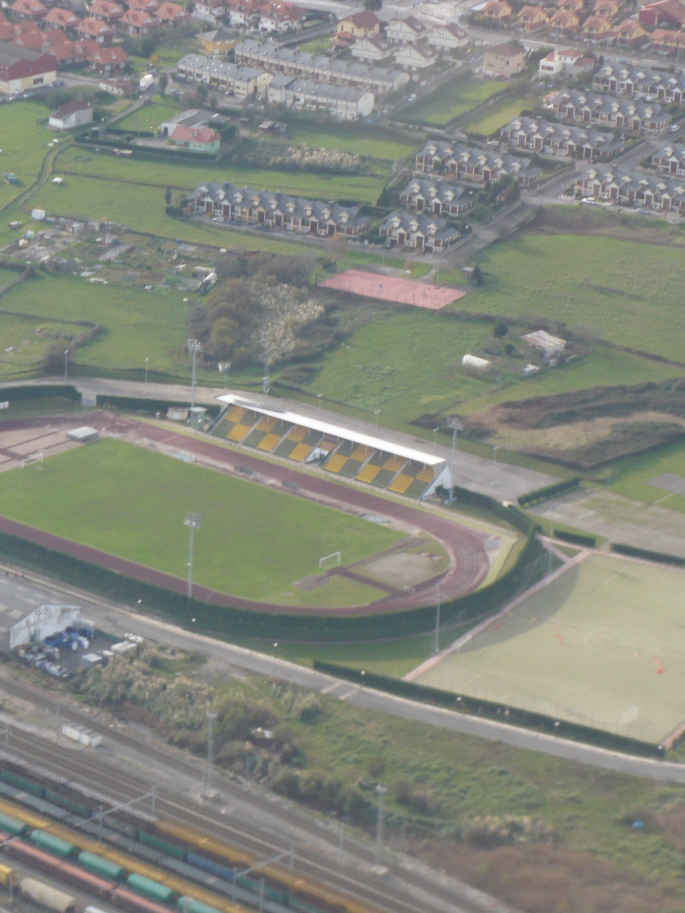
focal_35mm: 141
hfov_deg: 10.5
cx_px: 289
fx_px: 3721
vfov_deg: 14.0
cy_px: 461
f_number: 3.5
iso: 100
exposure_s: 1/200
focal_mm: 17.2
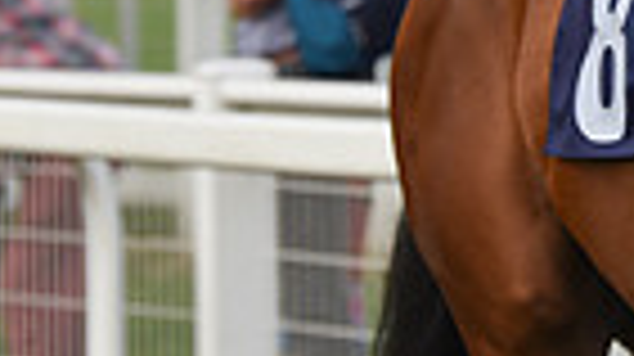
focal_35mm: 500
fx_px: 8398
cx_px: 1039
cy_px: -354
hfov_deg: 4.3
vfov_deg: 2.4
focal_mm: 116
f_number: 5
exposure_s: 1/2000
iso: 500
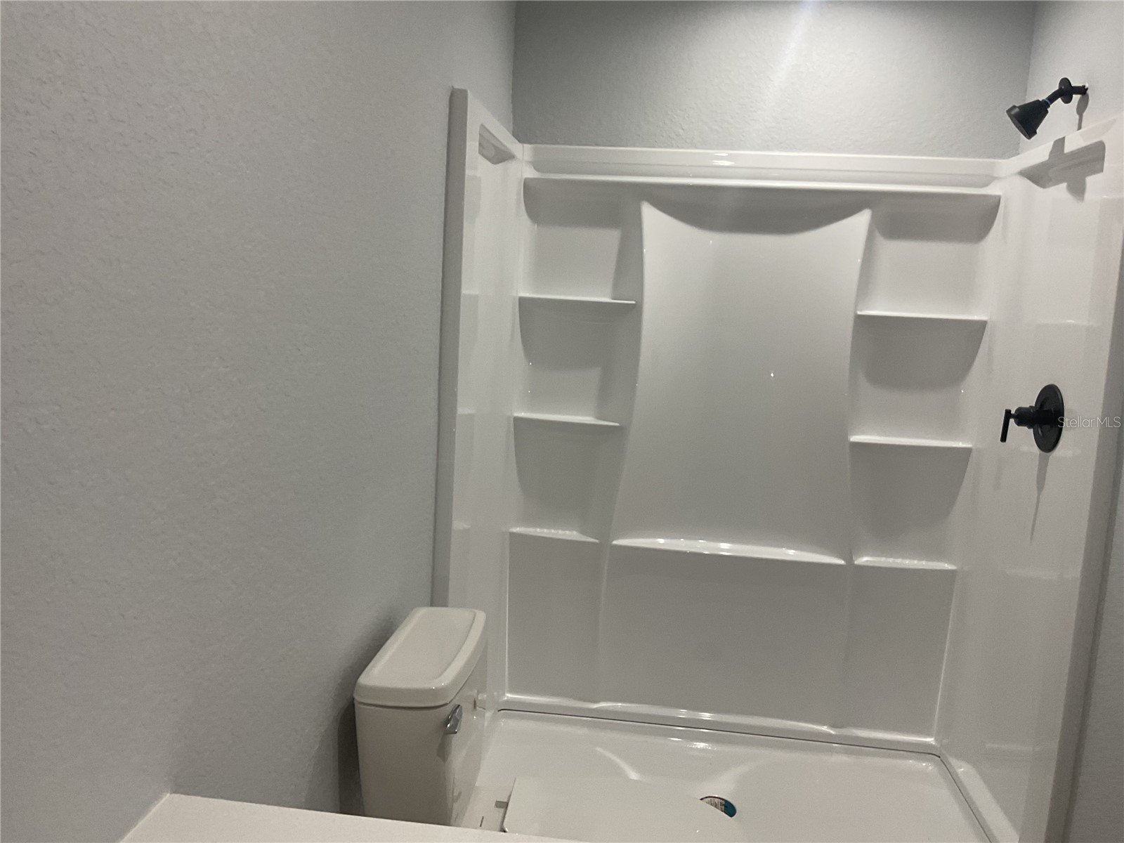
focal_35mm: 29
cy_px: 422
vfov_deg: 48.2
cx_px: 562
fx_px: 942
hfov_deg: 61.7
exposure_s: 1/120
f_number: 1.8
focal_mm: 3
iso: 50
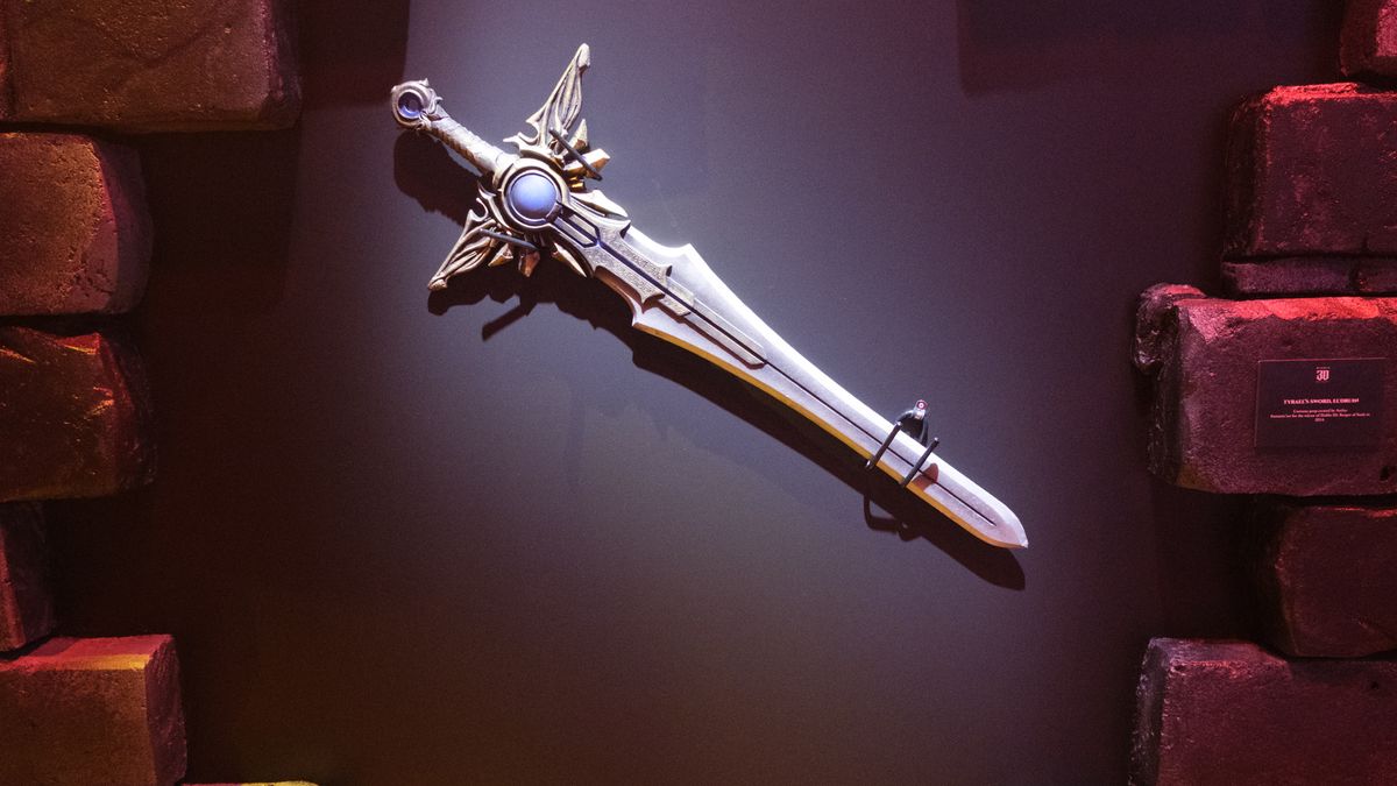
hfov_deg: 59.1
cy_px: 469
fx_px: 1231
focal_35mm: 33
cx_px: 661
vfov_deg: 35.3
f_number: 4
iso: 6400
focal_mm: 17.7
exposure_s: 1/25
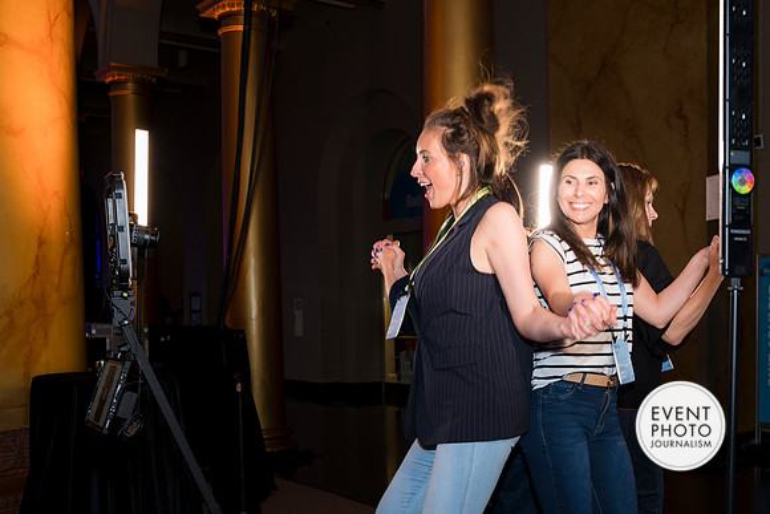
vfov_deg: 29.9
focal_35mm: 44
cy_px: 378
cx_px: 490
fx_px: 949
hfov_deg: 43.7
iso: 800
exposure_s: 1/100
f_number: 4
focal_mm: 30
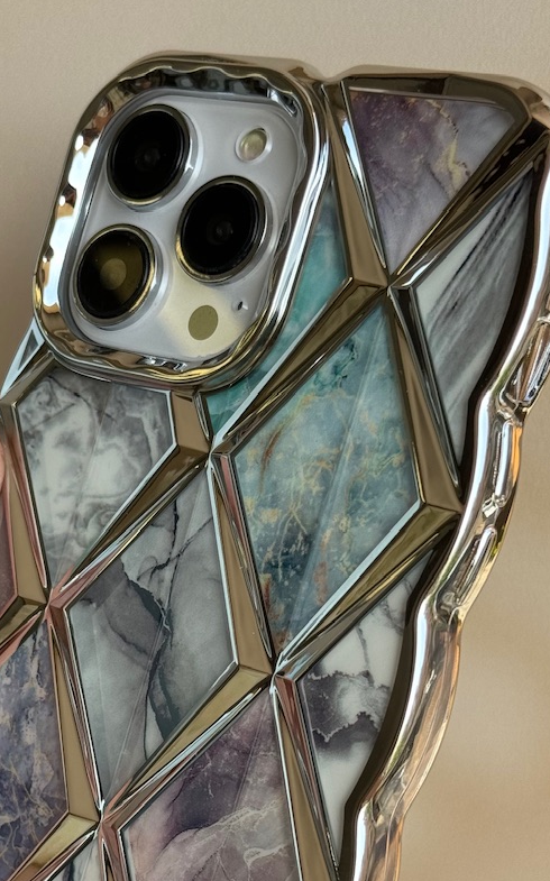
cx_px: 153
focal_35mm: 83
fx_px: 1992
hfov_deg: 15.7
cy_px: 615
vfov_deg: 24.8
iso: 64
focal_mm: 6.76
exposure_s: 1/549
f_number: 1.78
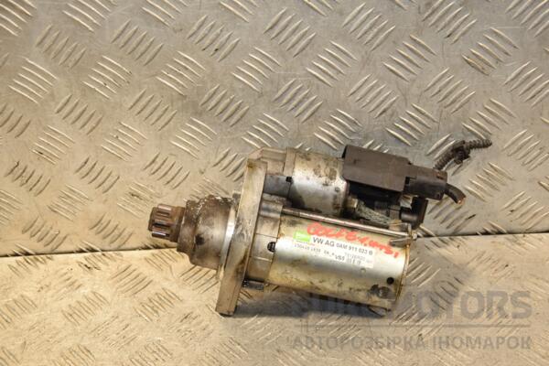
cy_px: 183
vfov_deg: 18.9
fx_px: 1098
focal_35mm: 72
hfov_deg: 28.1
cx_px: 274
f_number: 4.8
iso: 800
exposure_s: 1/160
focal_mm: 48
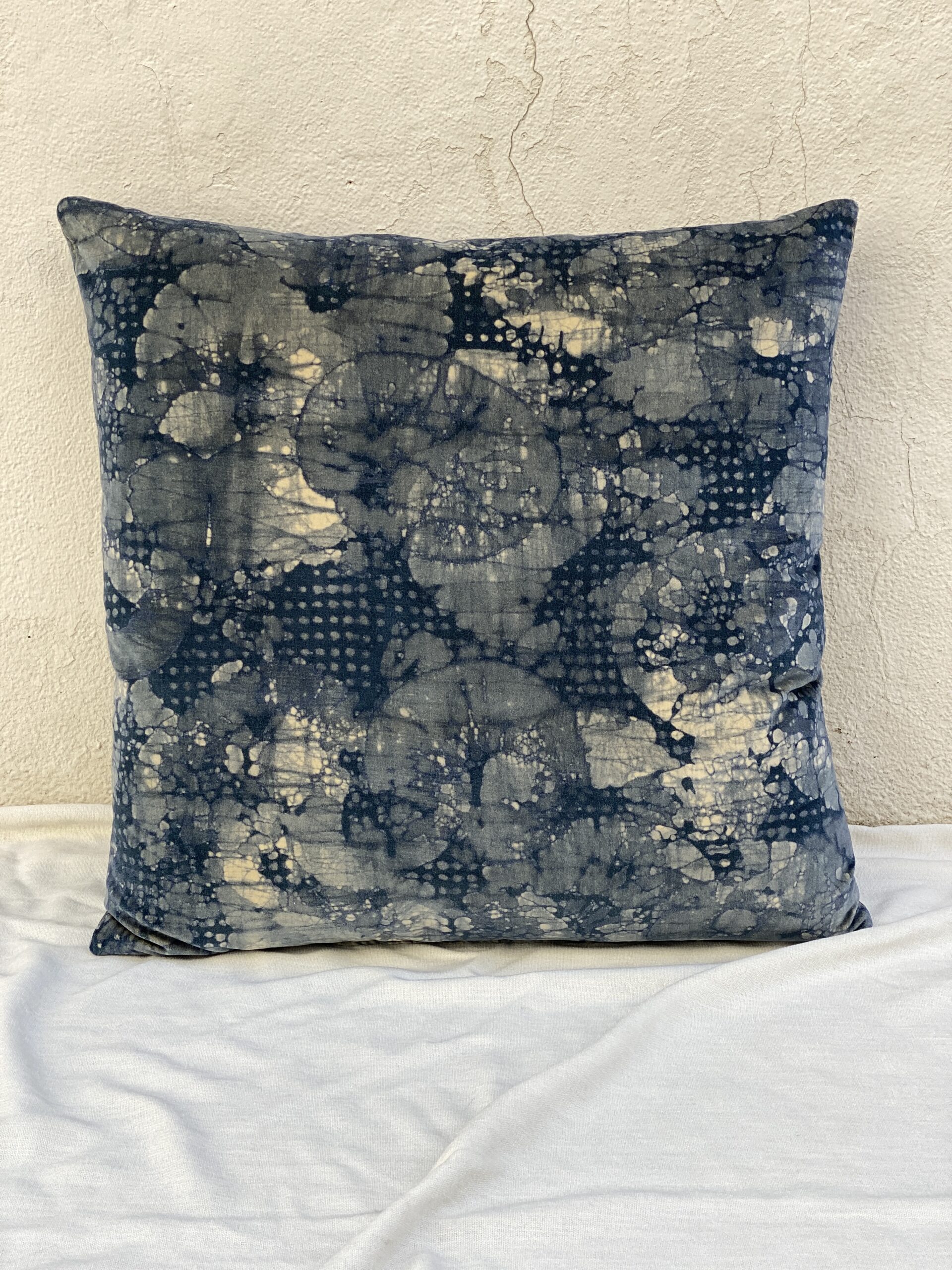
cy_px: 635
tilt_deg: -18.3
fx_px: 1907
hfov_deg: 28.0
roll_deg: -0.8
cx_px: 476
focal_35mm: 52
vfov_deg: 36.8
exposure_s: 1/214
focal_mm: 6
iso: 20
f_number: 2
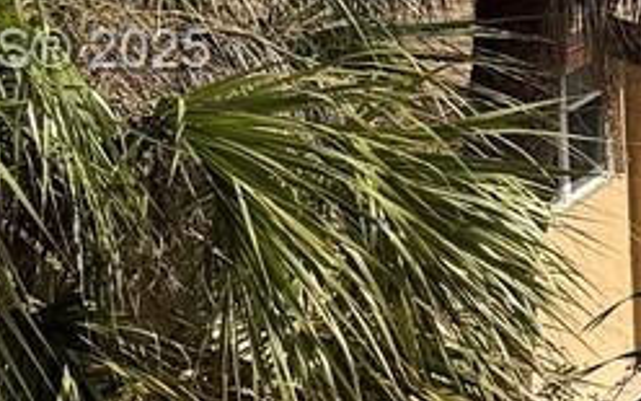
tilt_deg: -8.9
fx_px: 2865
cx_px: 1453
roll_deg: -0.1
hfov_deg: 11.1
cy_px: 54
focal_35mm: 164
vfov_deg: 8.0
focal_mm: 6.76
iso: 100
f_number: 1.78
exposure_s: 1/6711
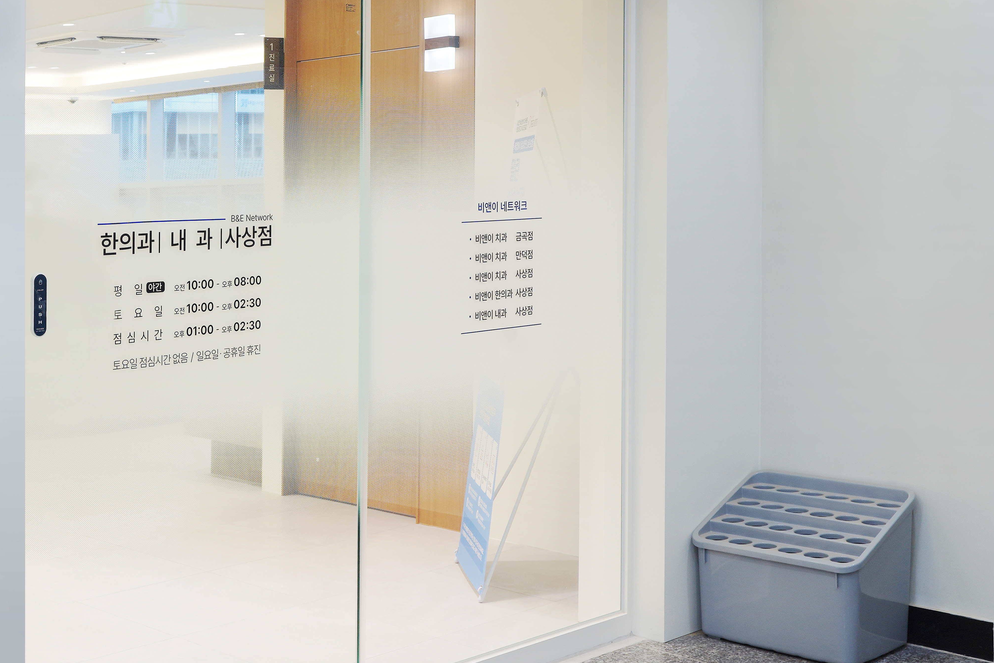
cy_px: 182
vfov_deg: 31.4
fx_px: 1160
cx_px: 343
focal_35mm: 42
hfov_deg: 45.8
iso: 200
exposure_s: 1/20
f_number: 8
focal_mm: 28
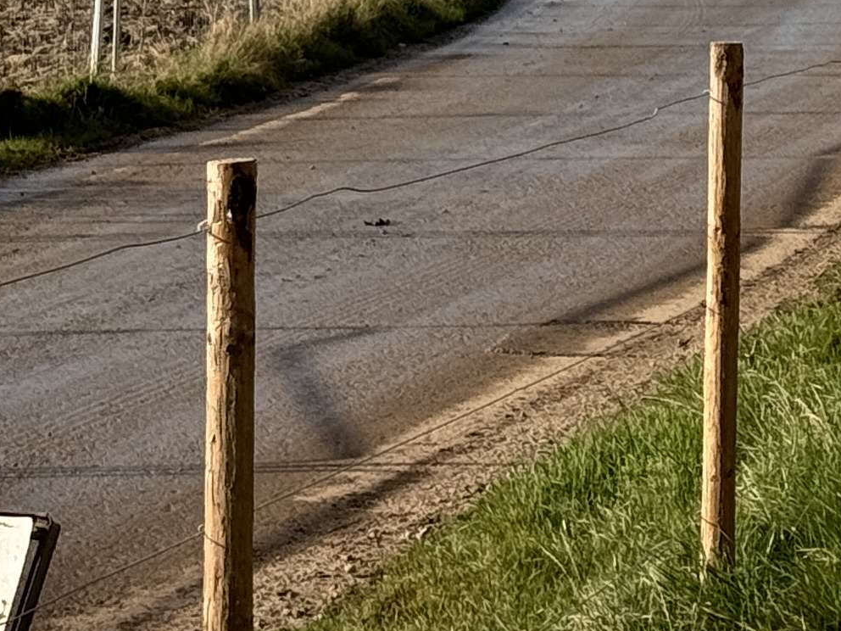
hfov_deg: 10.0
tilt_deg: +5.7
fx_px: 4738
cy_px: -627
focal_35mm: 195
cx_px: 944
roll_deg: -0.1
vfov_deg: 7.3
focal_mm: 6.76
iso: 64
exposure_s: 1/5376
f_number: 1.78
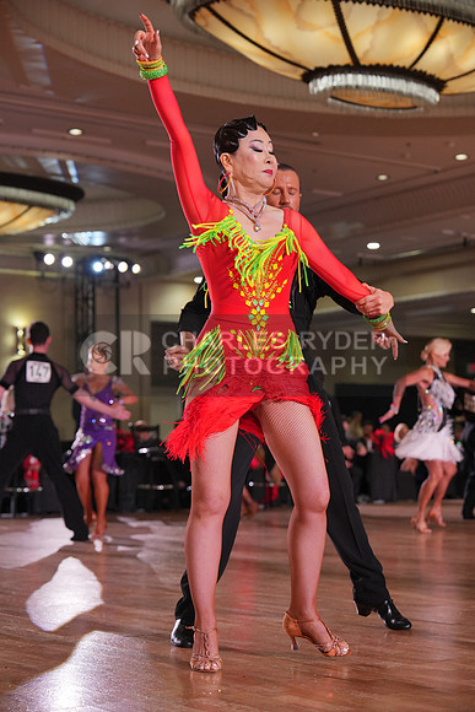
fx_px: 1384
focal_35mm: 70
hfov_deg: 19.5
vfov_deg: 28.8
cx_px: 238
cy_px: 356
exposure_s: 1/500
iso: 1600
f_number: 4
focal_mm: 70
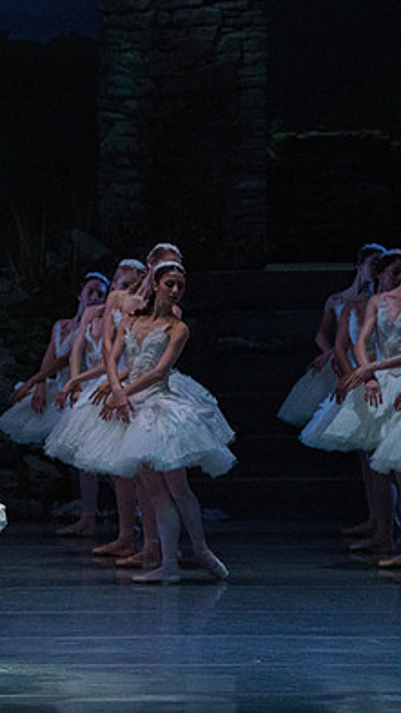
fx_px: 8395
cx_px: -118
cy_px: 364
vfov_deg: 4.9
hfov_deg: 2.7
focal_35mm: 444
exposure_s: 1/250
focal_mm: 274
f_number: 5.6
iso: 8000
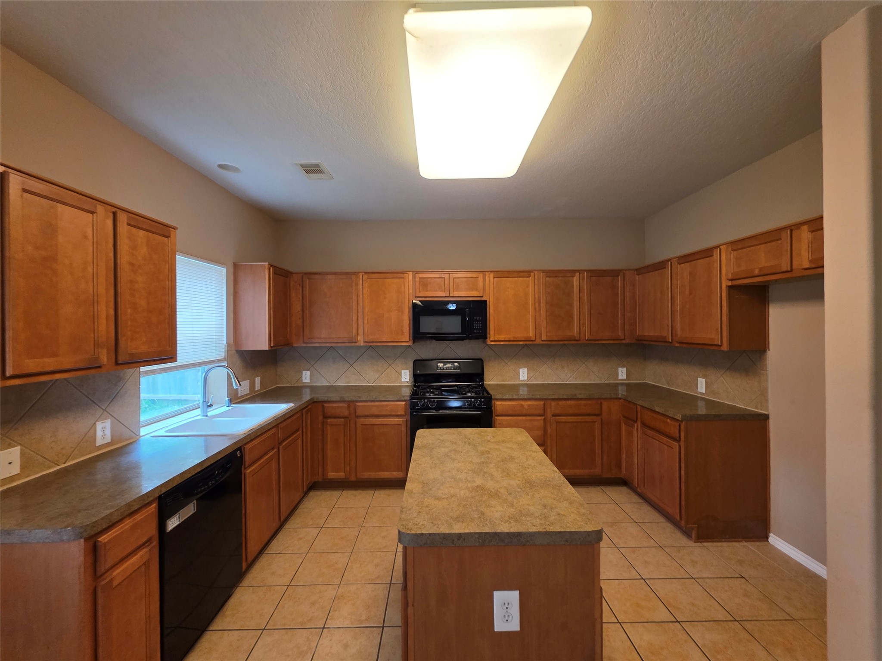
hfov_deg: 106.2
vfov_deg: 89.9
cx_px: 441
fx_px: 331
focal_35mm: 13
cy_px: 330
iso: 200
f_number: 1.9
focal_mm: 2.2
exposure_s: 1/60
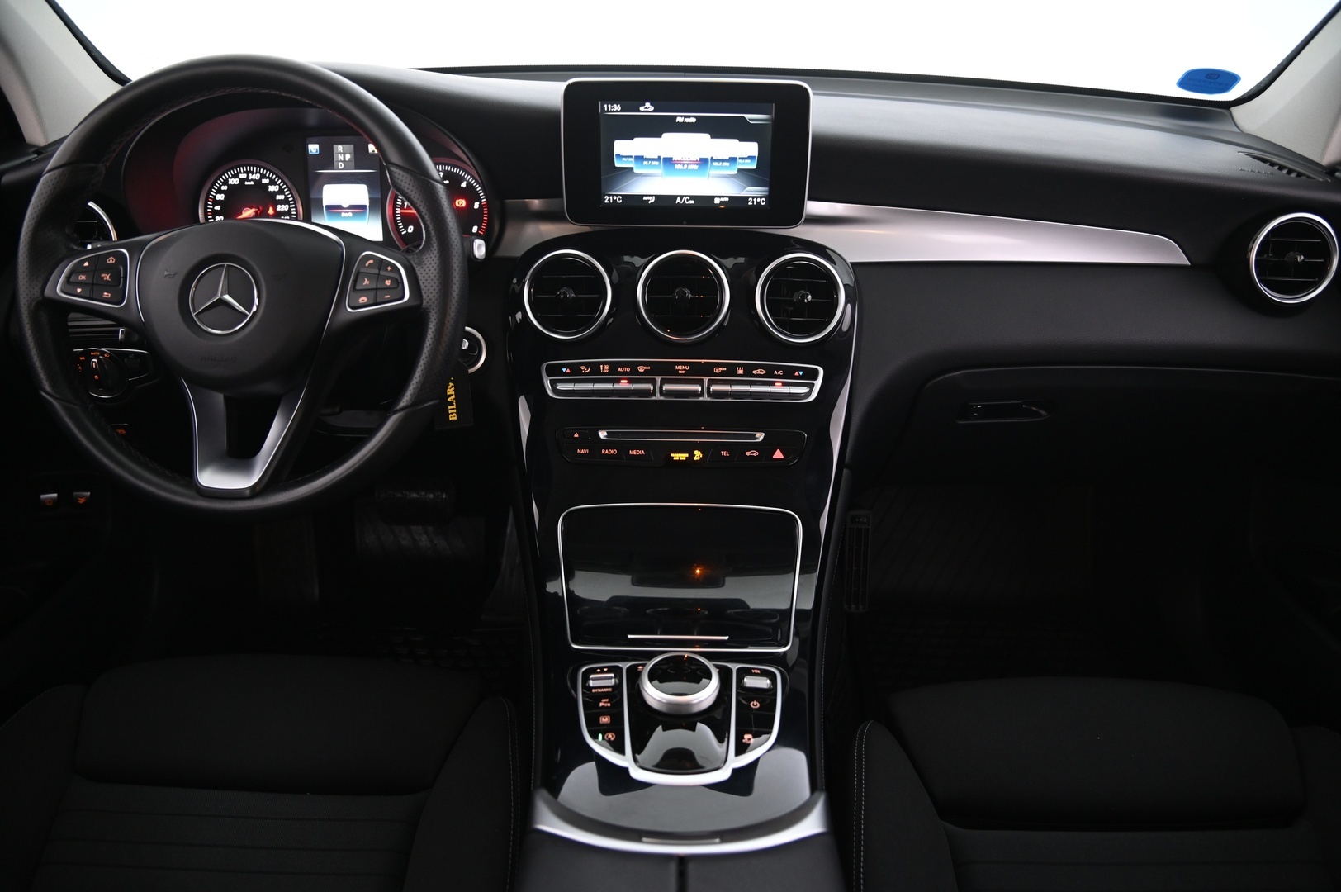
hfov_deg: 73.8
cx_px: 670
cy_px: 446
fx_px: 893
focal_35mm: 24
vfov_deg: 53.1
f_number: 4
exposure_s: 1/15
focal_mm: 24
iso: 2000
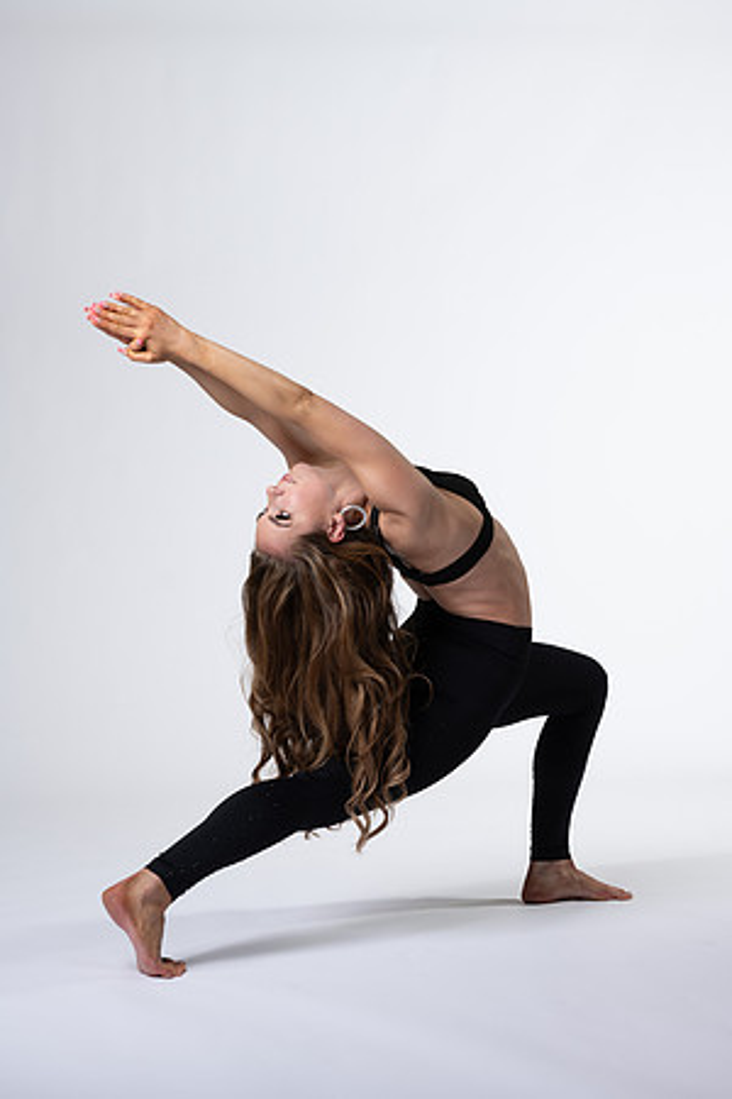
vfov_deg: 23.9
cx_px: 366
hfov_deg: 16.1
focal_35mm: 85
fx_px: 2592
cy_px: 550
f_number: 4
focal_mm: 85
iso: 200
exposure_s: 1/160
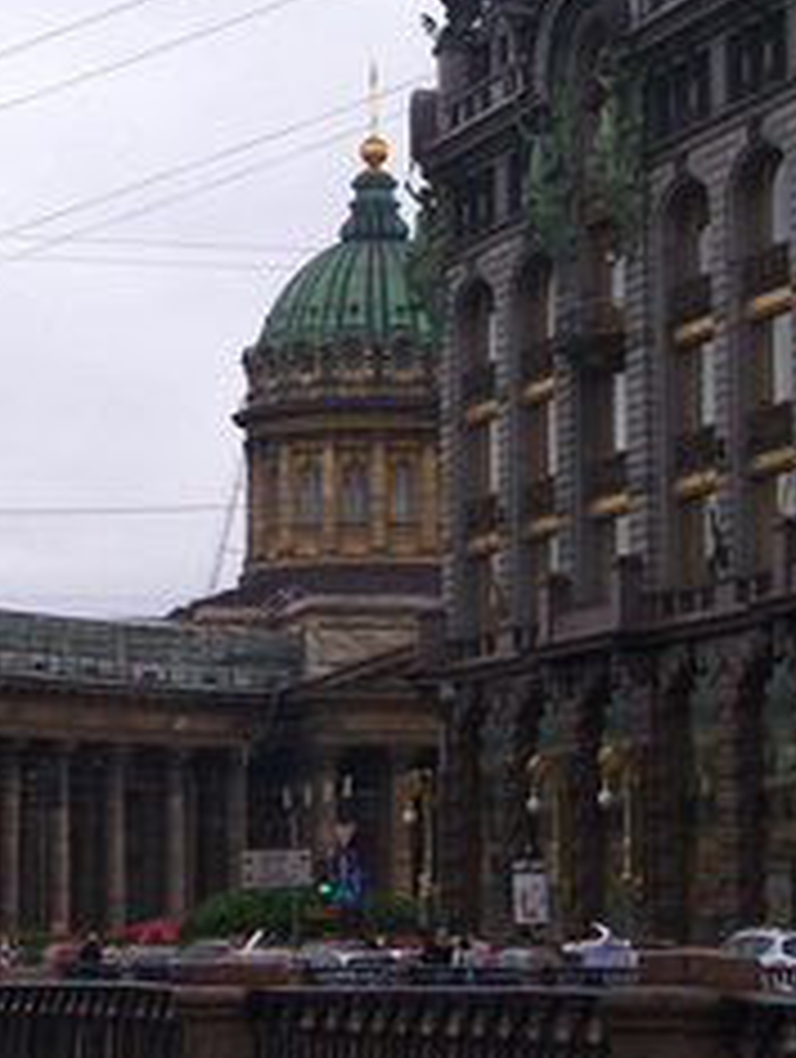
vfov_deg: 14.7
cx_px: 148
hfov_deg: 11.1
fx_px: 4097
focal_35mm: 134
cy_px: 374
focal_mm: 12.3
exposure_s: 1/125
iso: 100
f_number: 7.3
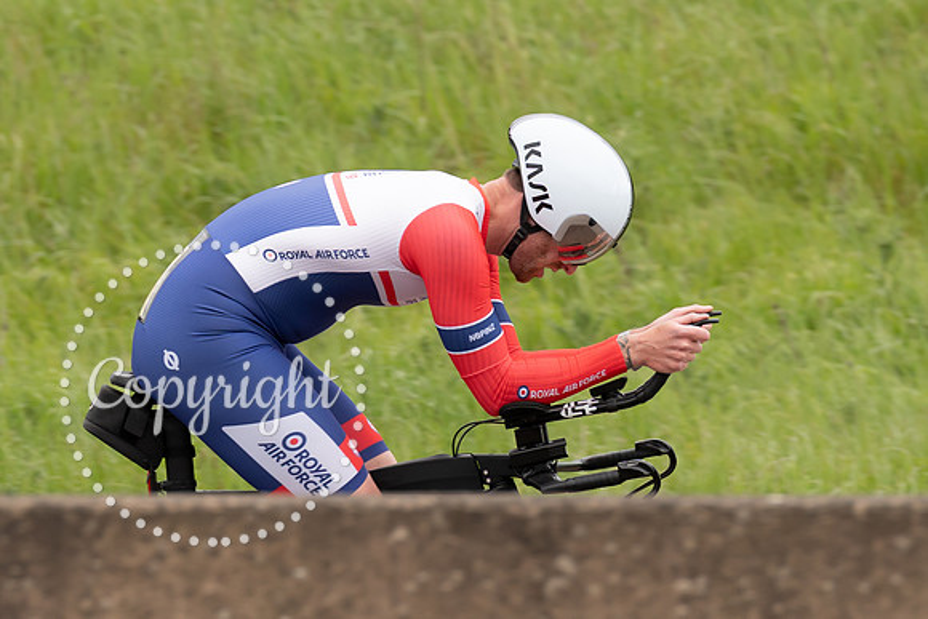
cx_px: 571
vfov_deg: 2.6
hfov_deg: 3.9
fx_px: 13694
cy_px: 242
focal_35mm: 531
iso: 320
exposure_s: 1/1000
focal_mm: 200
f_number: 4
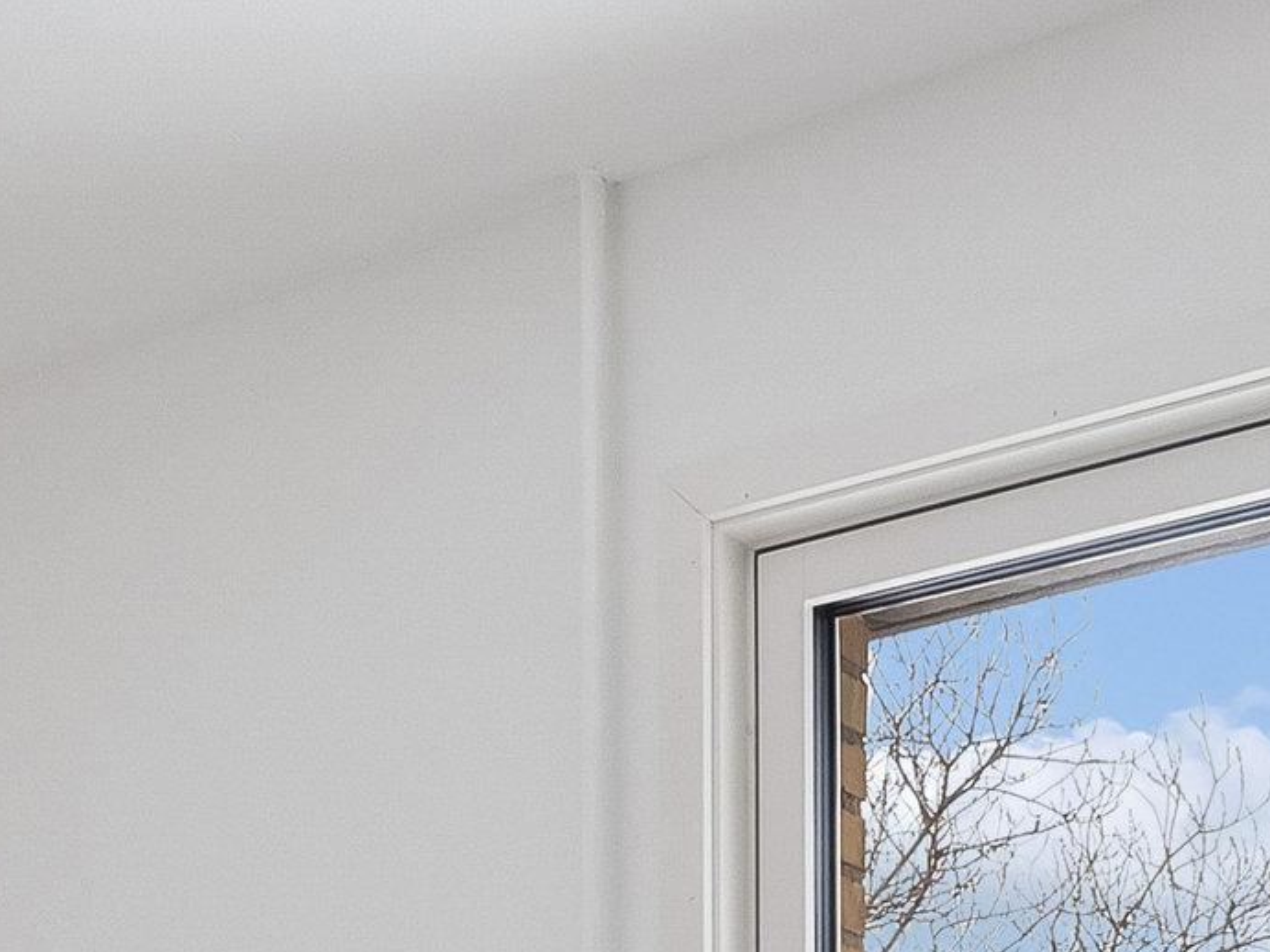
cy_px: 1526
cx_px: 617
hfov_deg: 26.0
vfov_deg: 17.2
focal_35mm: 75
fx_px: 2752
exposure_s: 1/13
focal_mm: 12
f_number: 10
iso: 200
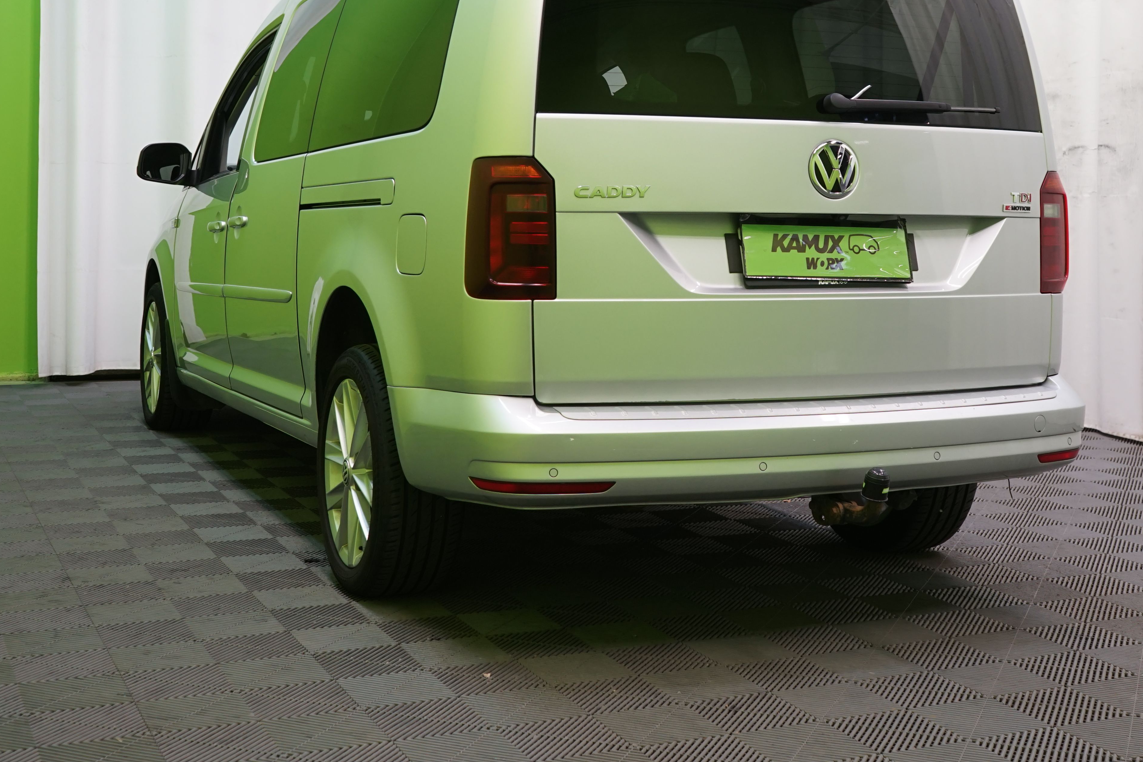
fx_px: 1556
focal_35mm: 49
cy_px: 172
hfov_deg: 40.3
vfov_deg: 27.1
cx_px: 621
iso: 500
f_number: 5.6
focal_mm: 31
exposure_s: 1/50
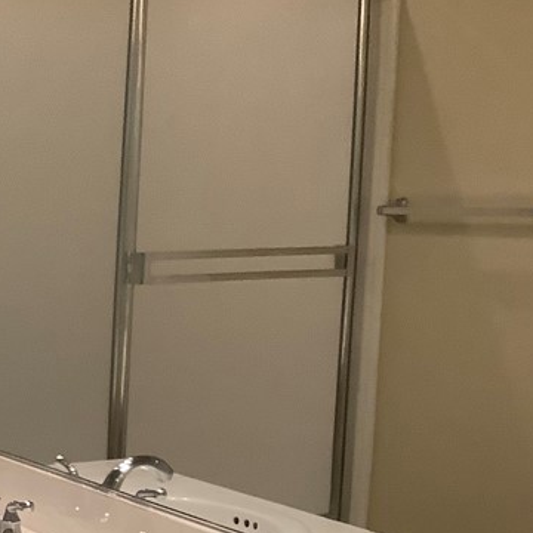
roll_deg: +0.9
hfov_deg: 20.3
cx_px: -157
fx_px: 1359
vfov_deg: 21.6
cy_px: 495
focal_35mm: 78
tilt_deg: -12.9
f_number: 2.4
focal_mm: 3.3
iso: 200
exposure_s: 1/60
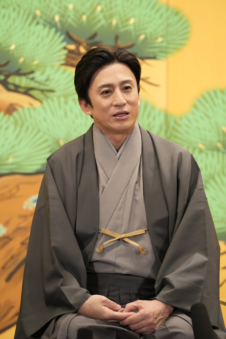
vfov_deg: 12.0
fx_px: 1610
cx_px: 113
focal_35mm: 171
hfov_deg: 8.0
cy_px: 170
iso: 4000
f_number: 4
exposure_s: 1/200
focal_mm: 171
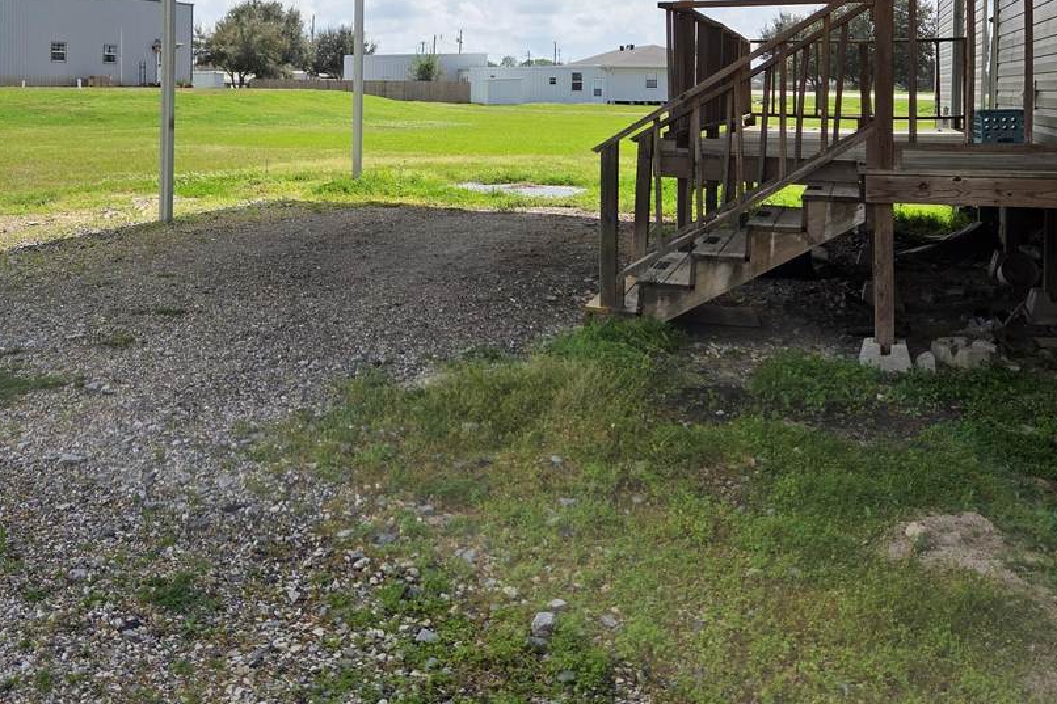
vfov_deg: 33.5
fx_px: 1115
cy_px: 96
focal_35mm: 38
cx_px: 405
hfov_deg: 50.3
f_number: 1.8
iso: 64
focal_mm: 5.4
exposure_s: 1/7891
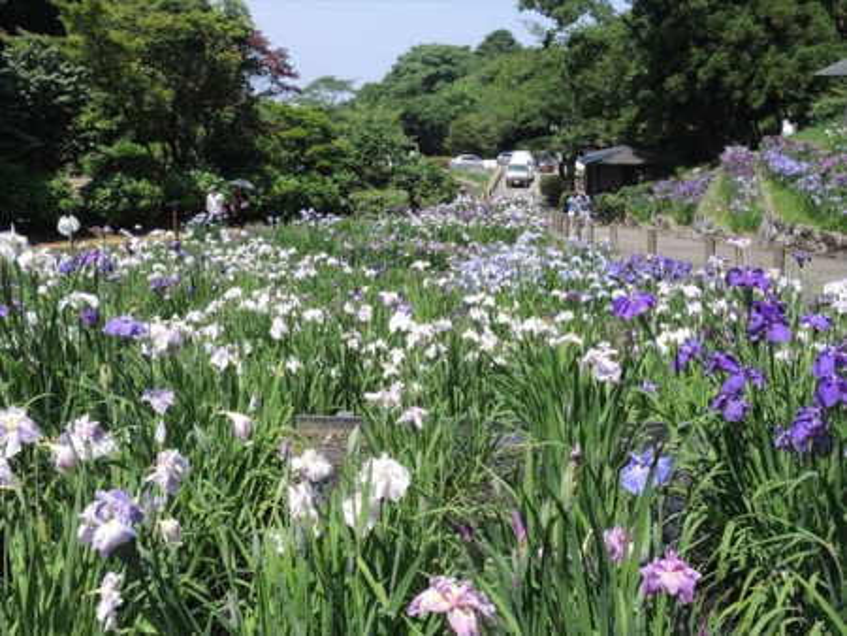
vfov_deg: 43.0
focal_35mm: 33
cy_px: 318
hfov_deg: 55.3
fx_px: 808
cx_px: 424
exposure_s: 1/320
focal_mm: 7
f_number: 7.1
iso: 200
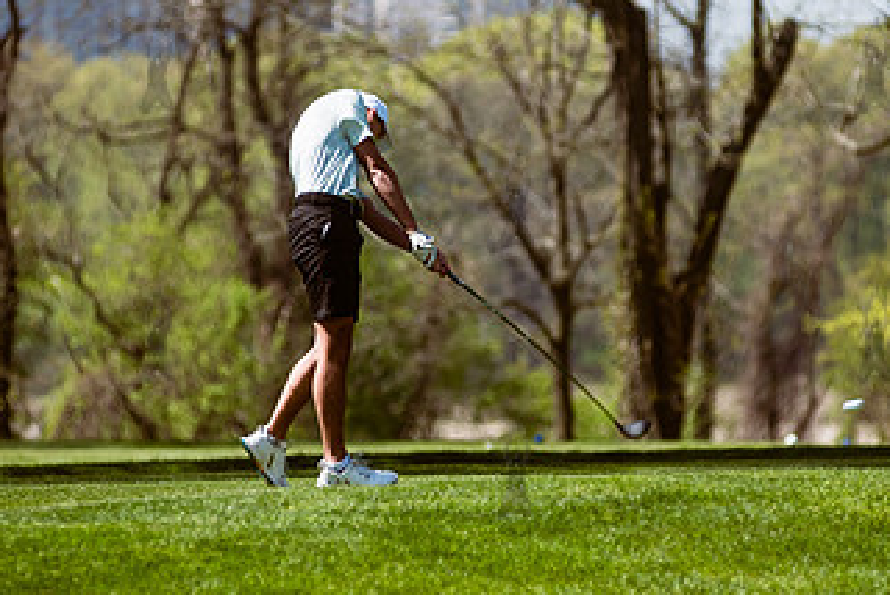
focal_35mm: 362
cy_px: 199
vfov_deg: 3.8
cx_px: 515
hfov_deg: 5.7
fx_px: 8957
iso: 100
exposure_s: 1/1000
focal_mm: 200
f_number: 3.5
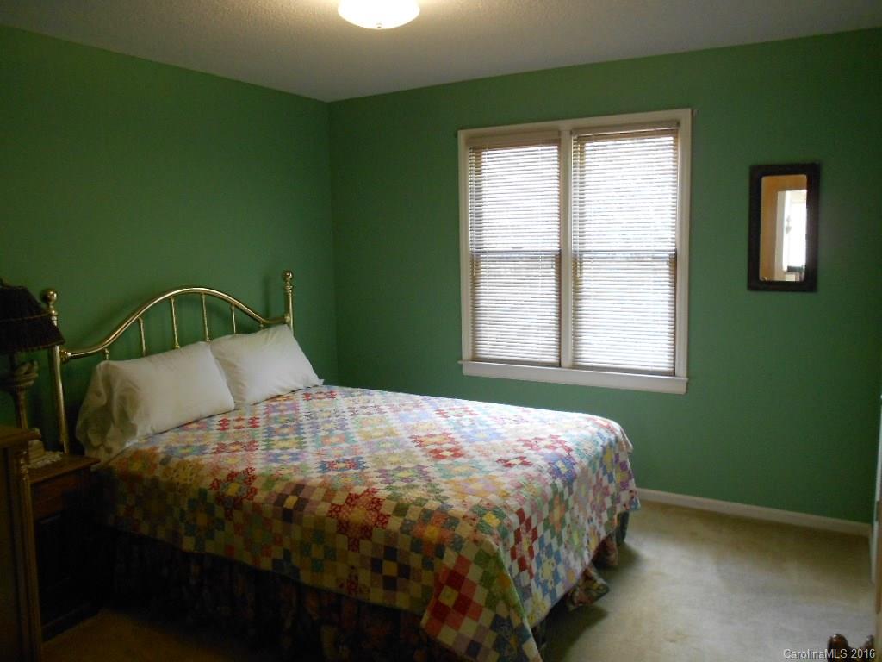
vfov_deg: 48.2
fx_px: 739
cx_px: 441
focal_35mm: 29
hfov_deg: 61.7
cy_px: 331
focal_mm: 5.1
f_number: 3.4
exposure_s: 1/30
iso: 320
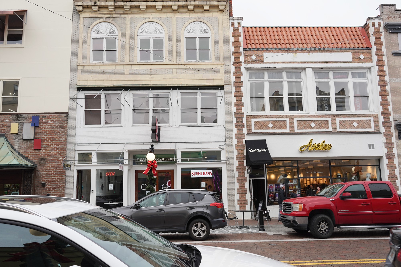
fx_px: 345
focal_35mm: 31
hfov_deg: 60.3
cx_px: 200
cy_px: 134
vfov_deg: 42.3
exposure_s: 1/100
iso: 400
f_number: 9
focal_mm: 31
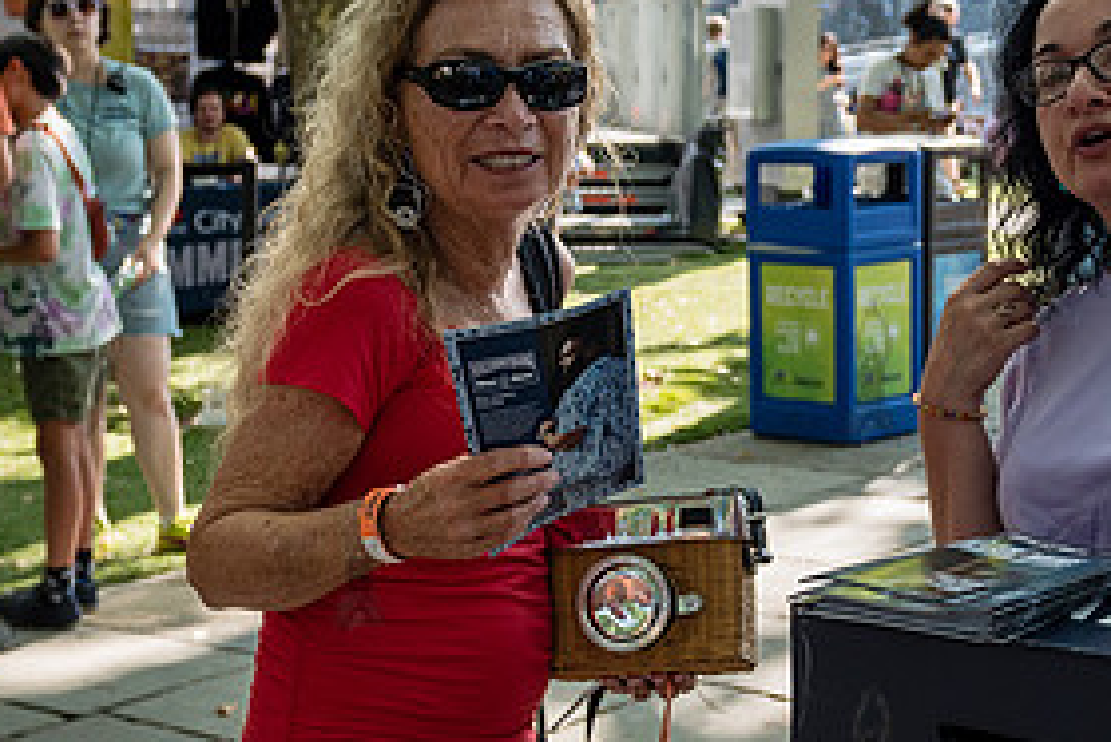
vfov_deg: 17.3
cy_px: 435
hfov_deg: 25.5
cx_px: 779
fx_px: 2439
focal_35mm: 79
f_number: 3.5
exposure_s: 1/640
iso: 320
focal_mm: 24
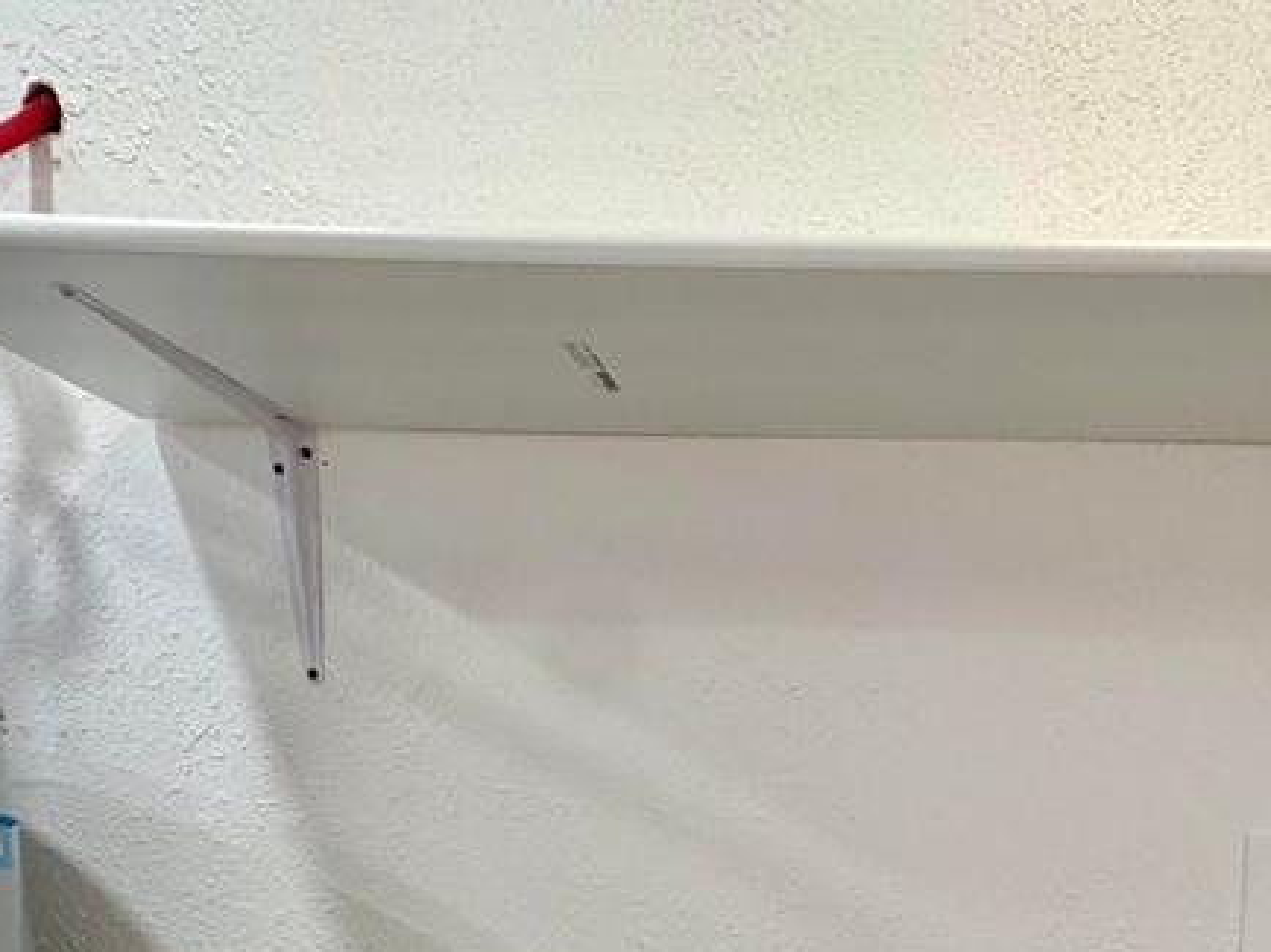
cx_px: 996
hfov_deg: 52.2
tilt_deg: -11.0
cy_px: 1076
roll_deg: -0.6
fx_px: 1211
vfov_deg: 35.8
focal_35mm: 33
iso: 250
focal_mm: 2.22
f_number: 2.2
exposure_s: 1/120
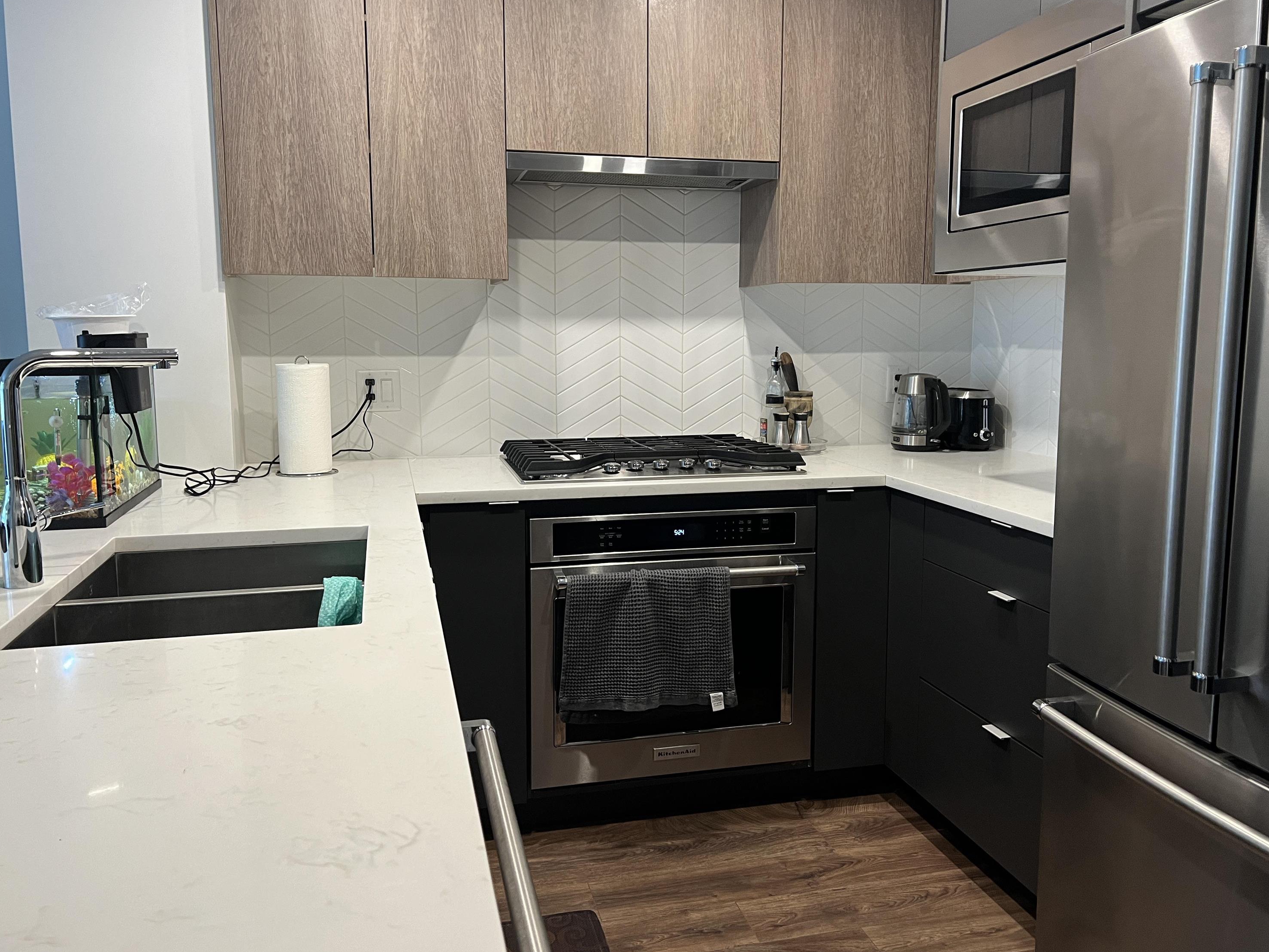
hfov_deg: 65.3
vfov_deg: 51.4
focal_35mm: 27
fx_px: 990
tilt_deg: -8.1
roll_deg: +0.2
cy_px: 464
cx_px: 625
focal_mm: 5.7
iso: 160
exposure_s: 1/60
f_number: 1.5
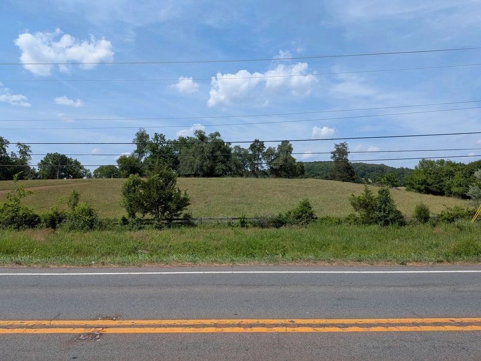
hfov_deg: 71.6
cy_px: 180
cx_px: 240
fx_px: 333
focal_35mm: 24
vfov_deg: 56.8
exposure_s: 1/1873
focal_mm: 4.53
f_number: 1.7
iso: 29
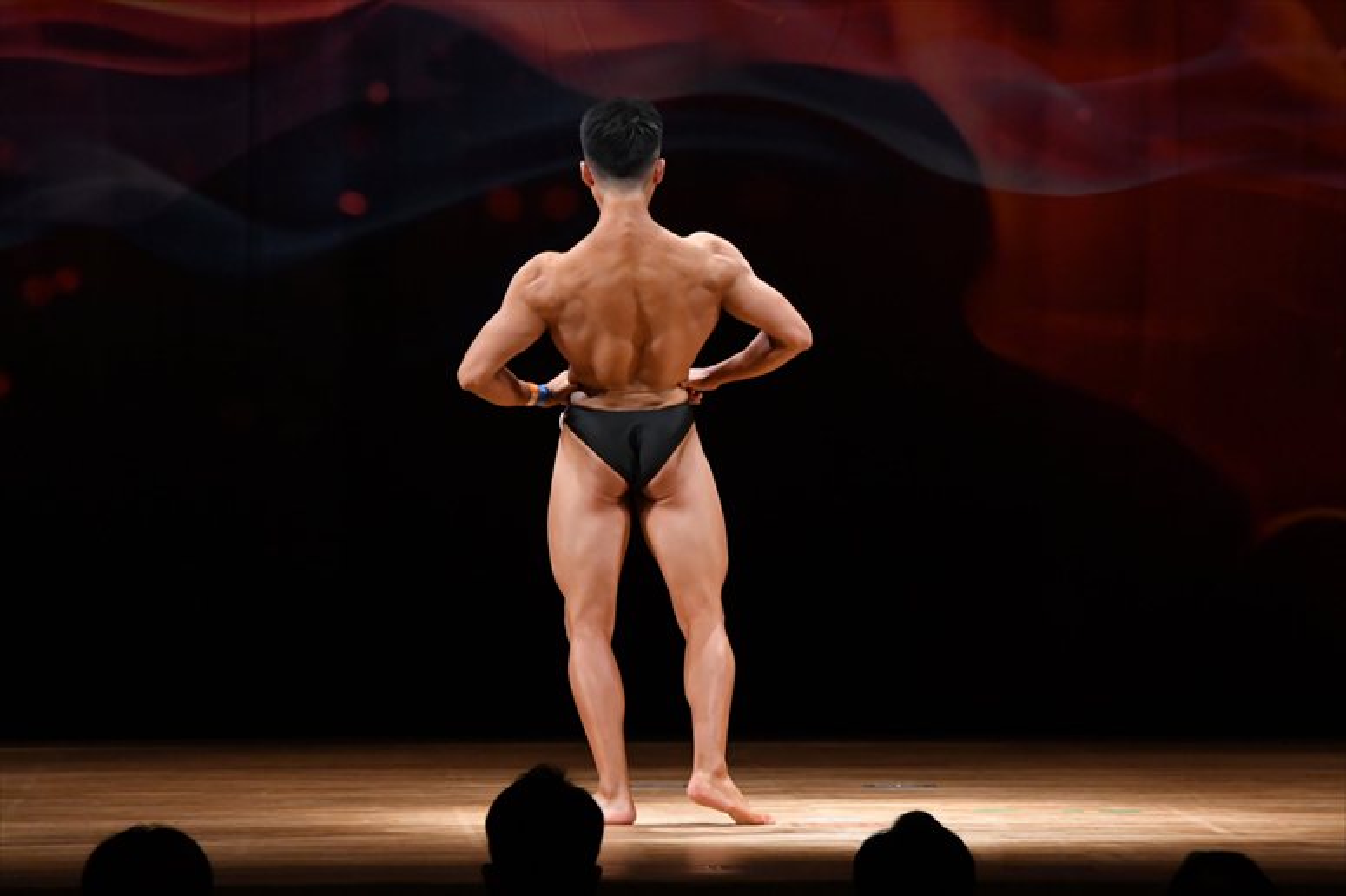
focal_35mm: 240
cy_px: 448
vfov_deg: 5.7
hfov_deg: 8.6
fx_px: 8969
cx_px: 673
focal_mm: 160
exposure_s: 1/400
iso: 3200
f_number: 5.6
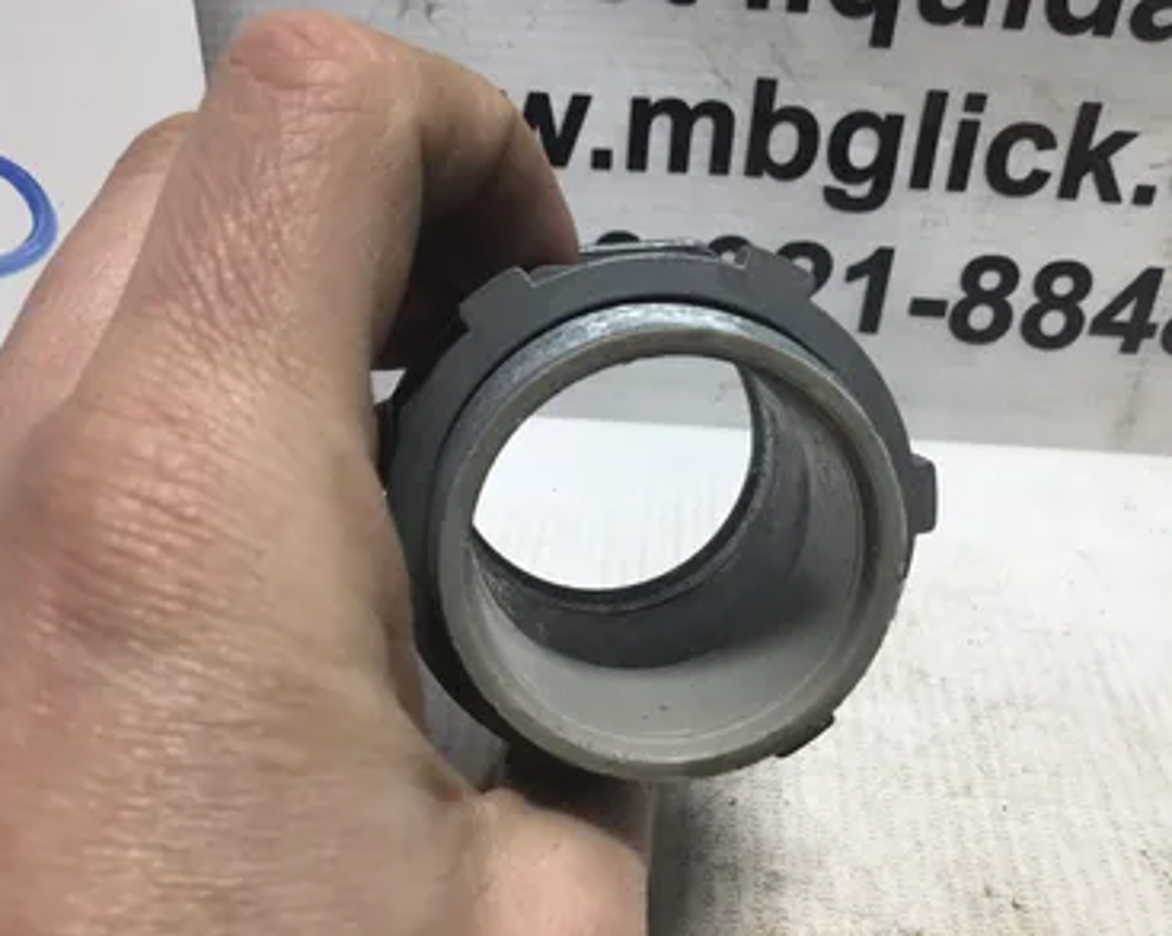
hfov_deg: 54.3
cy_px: 463
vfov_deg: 44.5
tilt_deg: -32.4
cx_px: 600
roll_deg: -4.3
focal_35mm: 33
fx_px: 1144
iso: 25
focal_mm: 3.3
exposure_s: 1/120
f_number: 2.4
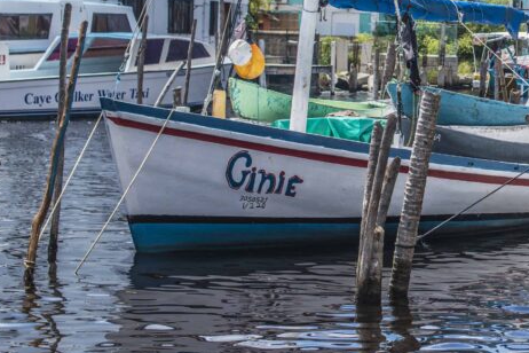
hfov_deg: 15.3
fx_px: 1910
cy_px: -26
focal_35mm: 130
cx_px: 606
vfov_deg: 10.4
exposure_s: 1/8000
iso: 320
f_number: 3.2
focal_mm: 50
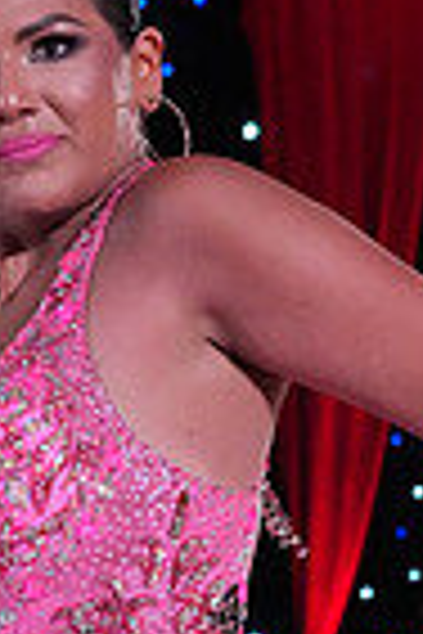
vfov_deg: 8.7
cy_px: 953
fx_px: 4071
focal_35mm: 231
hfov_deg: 5.9
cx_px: -70
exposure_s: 1/400
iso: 8000
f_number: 5.6
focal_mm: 56
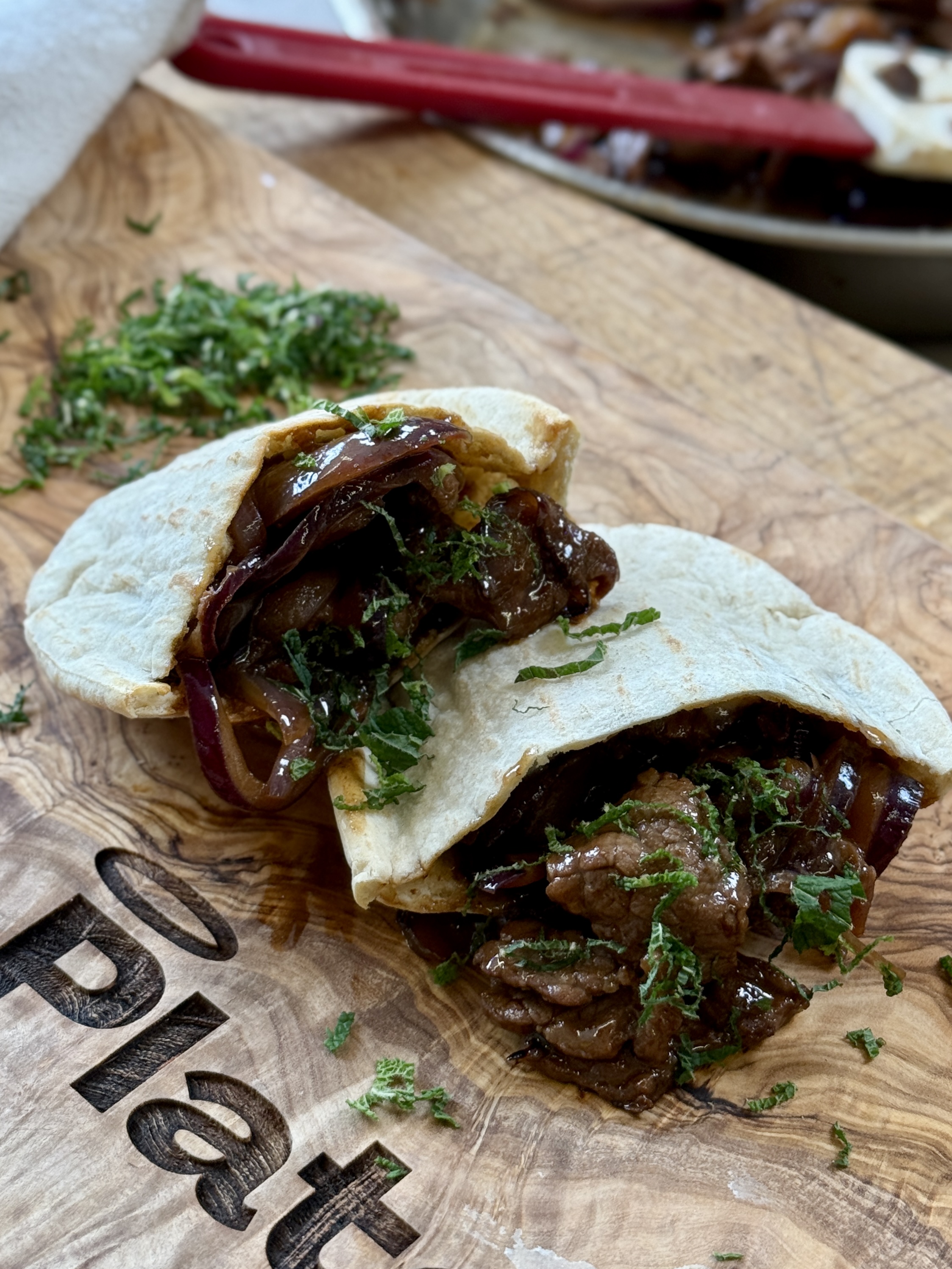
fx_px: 1760
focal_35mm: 48
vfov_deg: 39.7
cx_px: 476
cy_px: 634
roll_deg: -0.3
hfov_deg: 30.3
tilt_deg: -44.4
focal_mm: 6.76
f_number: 1.78
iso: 64
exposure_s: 1/100
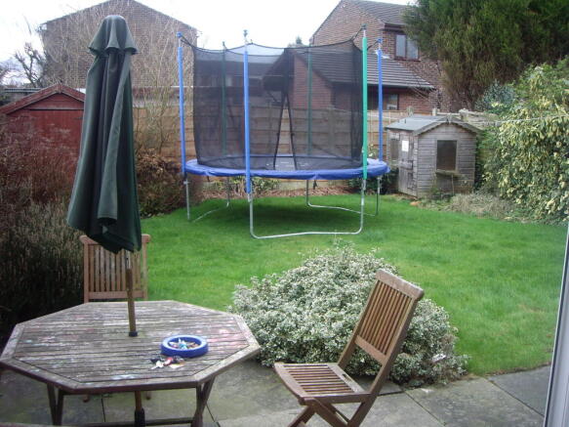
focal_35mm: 38
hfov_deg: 49.0
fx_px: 624
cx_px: 284
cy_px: 214
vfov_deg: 37.7
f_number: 2.7
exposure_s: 1/80
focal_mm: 6.2
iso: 100
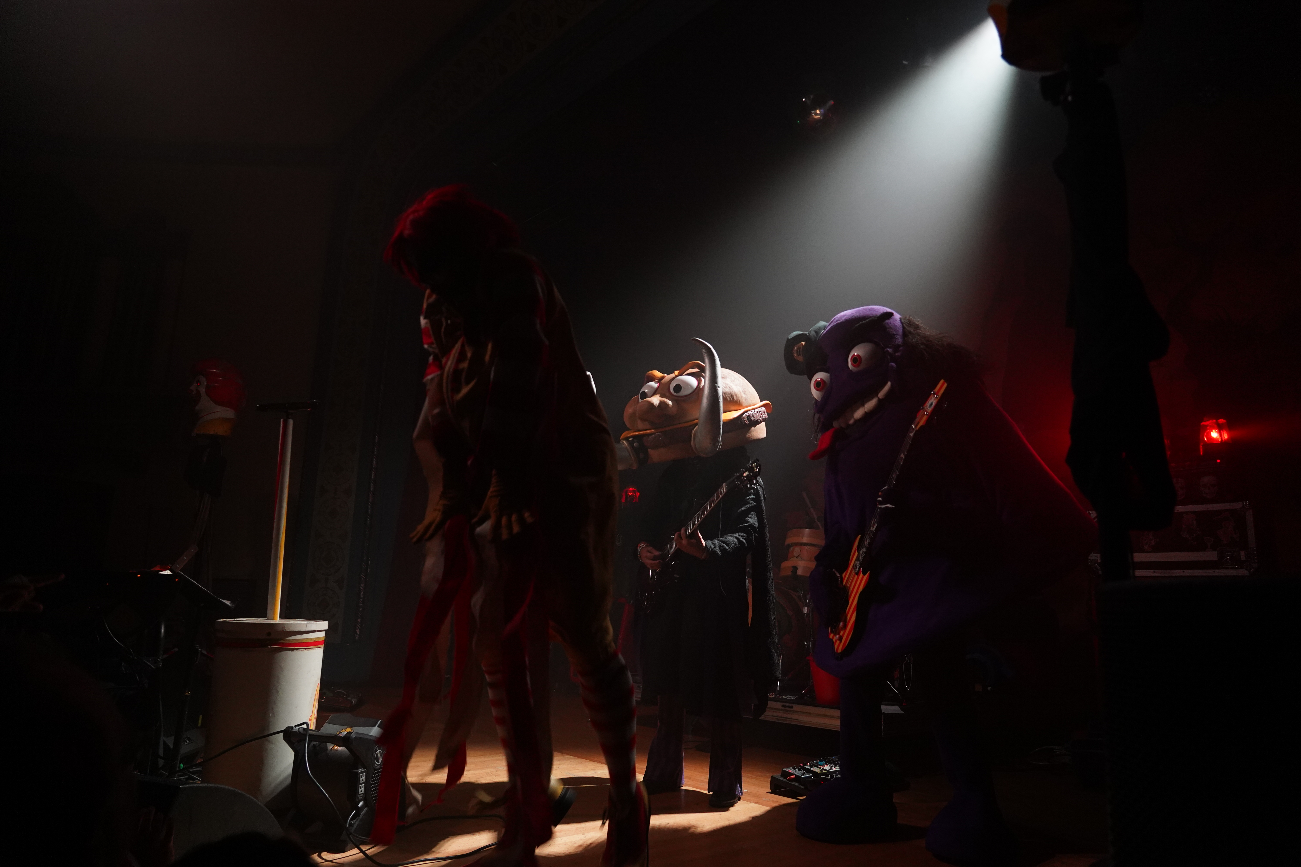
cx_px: 650
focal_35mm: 24
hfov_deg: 73.7
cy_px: 434
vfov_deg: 53.1
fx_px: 867
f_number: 4
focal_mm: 24
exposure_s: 1/160
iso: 3200
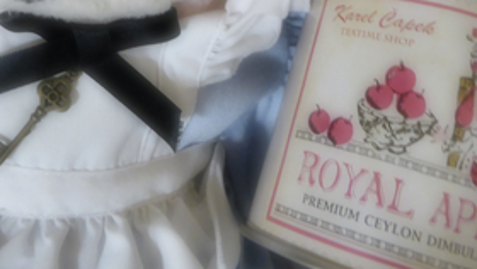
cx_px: 160
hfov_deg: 36.8
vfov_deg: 19.9
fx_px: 709
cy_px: -72
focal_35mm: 56
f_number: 3.3
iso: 400
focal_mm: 4.3
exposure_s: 1/4
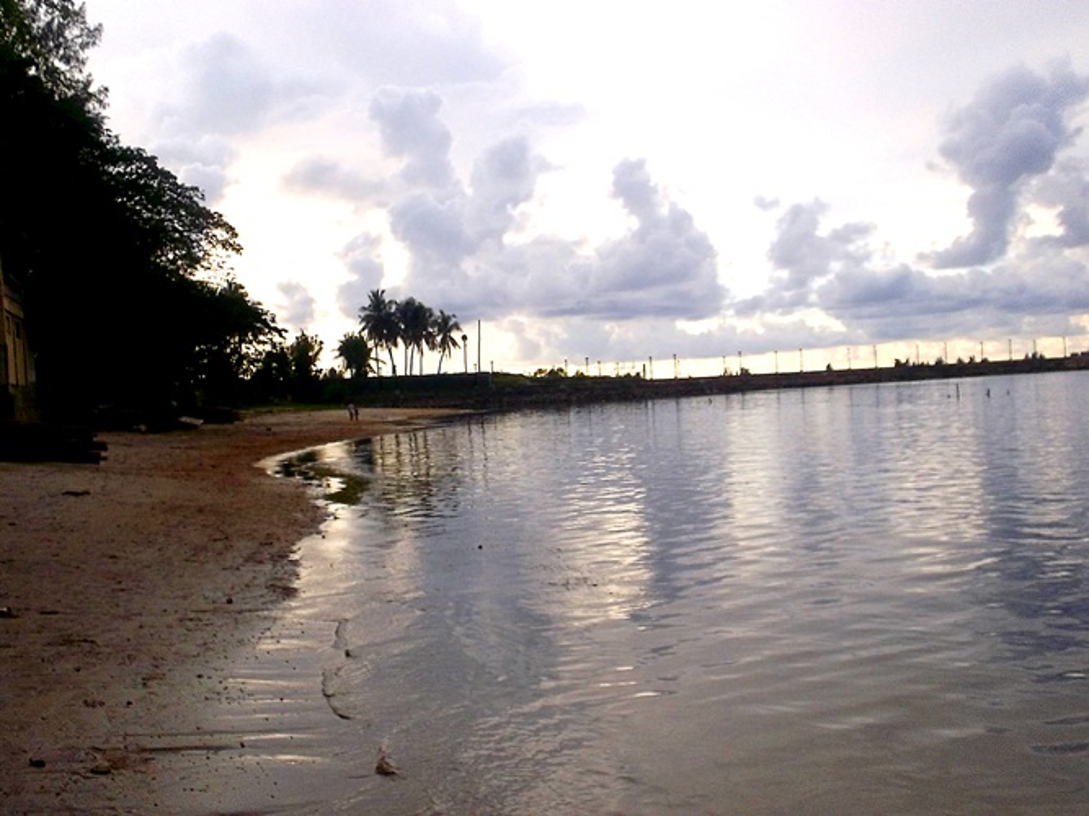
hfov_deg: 50.1
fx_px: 1164
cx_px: 544
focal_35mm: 37
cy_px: 408
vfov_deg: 38.7
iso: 80
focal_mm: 5.2
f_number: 3.7
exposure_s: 1/500
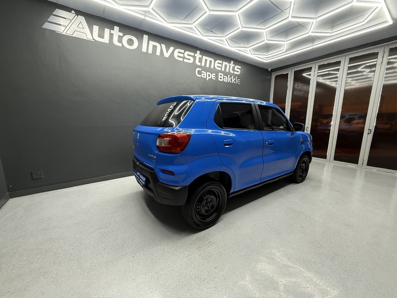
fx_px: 161
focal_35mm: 14
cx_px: 198
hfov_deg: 102.1
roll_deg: +0.1
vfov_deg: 85.7
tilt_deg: -9.4
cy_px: 149
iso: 200
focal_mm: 2.22
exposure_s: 1/50
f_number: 2.2
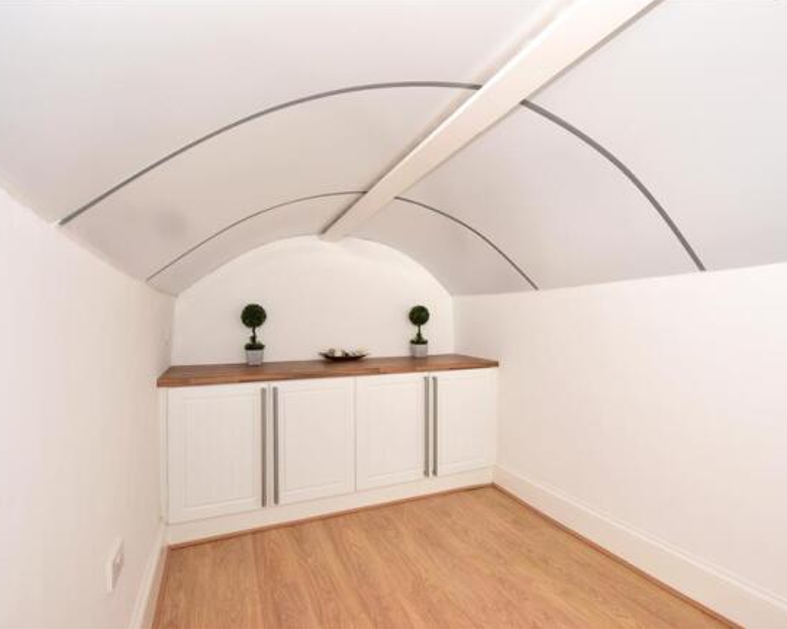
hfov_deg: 89.6
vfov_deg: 76.9
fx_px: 396
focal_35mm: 17
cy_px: 314
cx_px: 415
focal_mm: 10
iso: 200
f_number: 5
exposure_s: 1/60
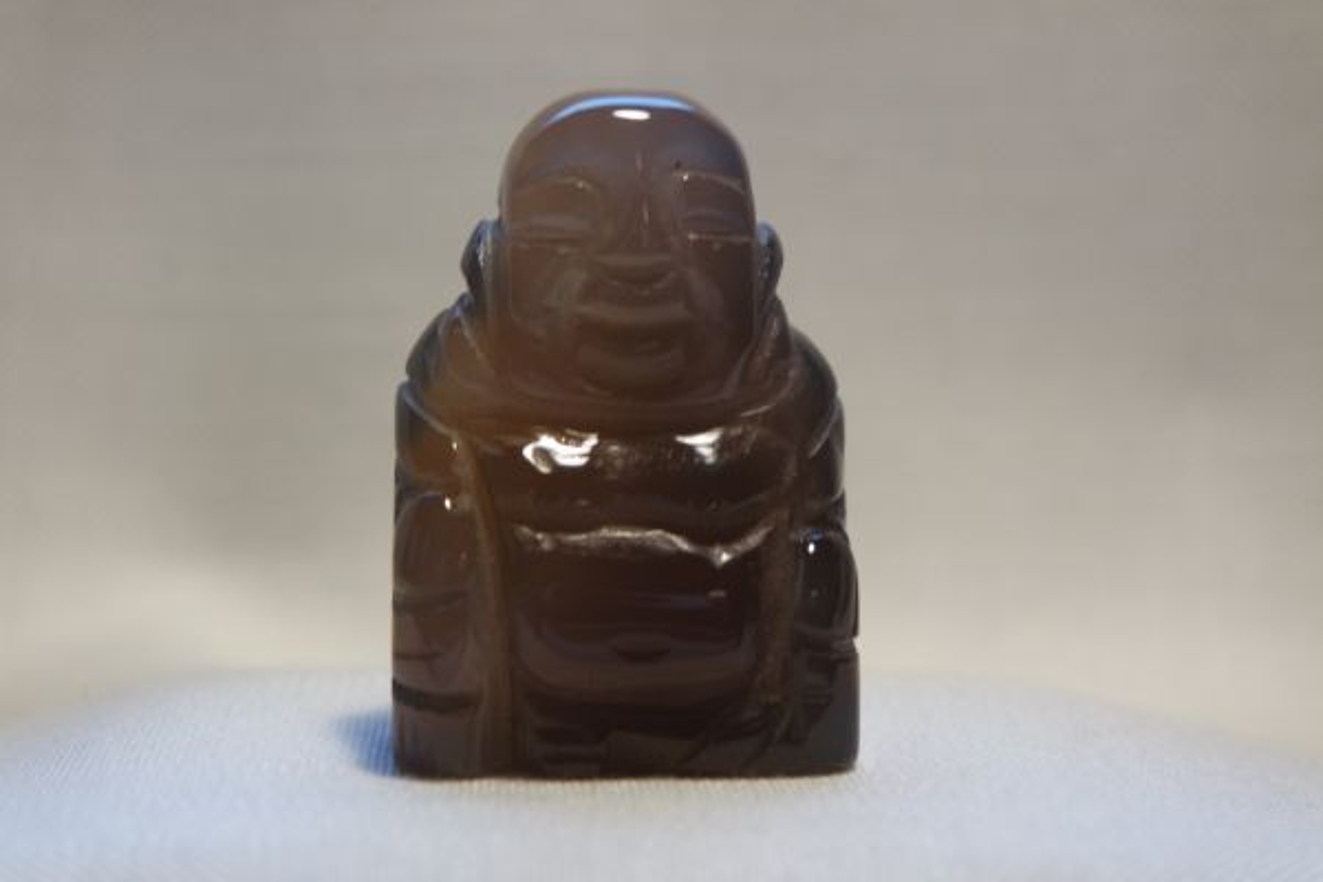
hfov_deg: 26.3
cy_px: 441
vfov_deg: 17.7
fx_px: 2830
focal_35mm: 77
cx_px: 662
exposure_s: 1/80
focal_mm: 50
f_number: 5.6
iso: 800
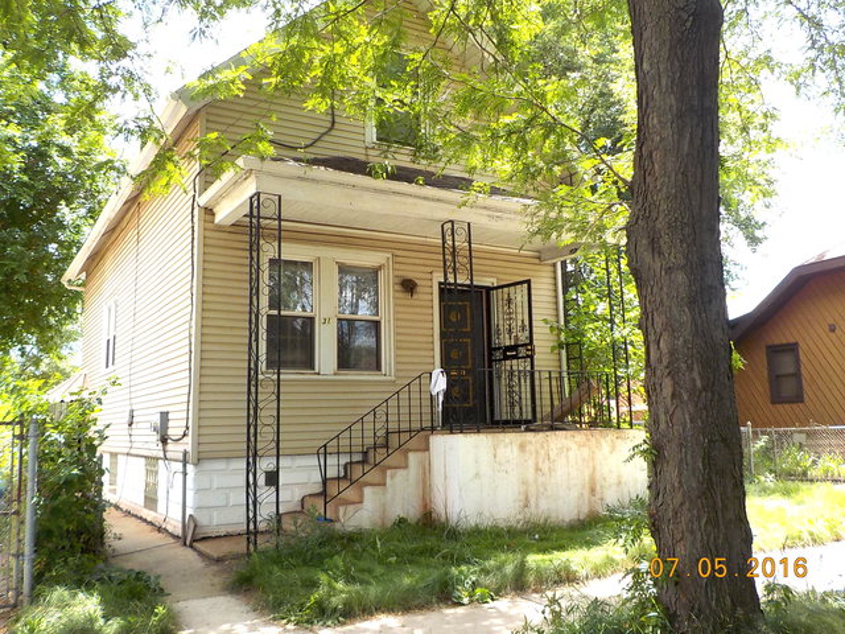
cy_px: 317
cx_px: 422
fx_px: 732
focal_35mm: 30
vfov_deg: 46.8
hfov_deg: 60.0
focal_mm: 4.1
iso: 125
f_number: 3.3
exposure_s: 1/250
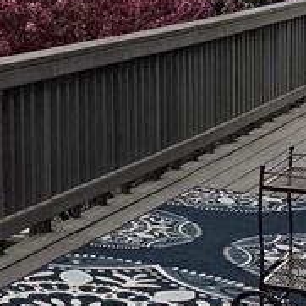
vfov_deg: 14.1
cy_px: -52
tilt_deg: -0.9
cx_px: -257
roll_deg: -0.2
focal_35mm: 120
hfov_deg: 13.0
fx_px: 1200
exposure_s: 1/1261
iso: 80
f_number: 1.78
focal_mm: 6.76
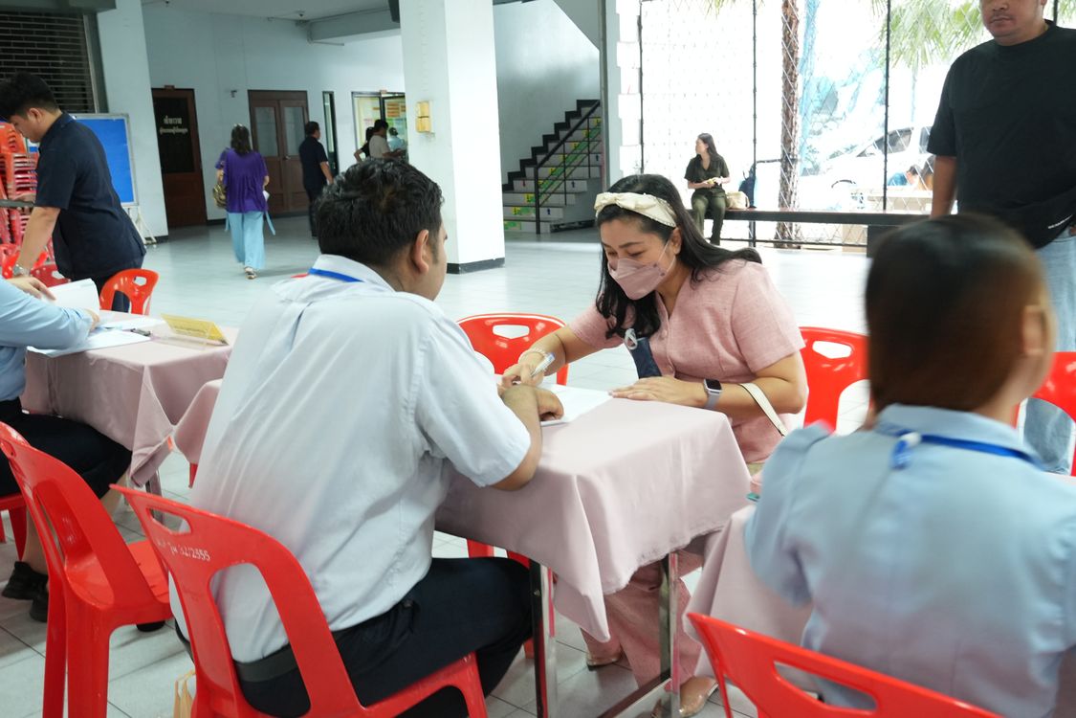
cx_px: 538
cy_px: 359
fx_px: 1031
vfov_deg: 38.4
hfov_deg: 55.1
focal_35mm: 34
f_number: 4.5
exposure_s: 1/20
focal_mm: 23
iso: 1600
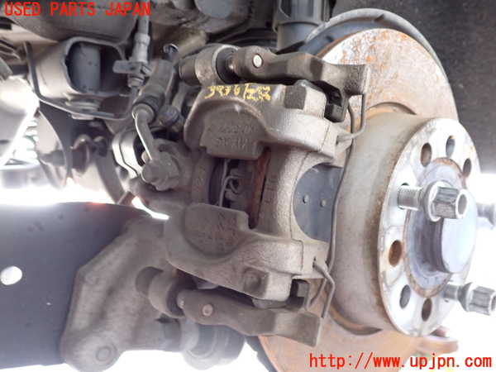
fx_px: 430
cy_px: 186
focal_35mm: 30
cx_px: 248
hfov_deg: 60.0
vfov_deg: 46.8
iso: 500
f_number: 2.3
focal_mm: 5.4
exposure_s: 1/30
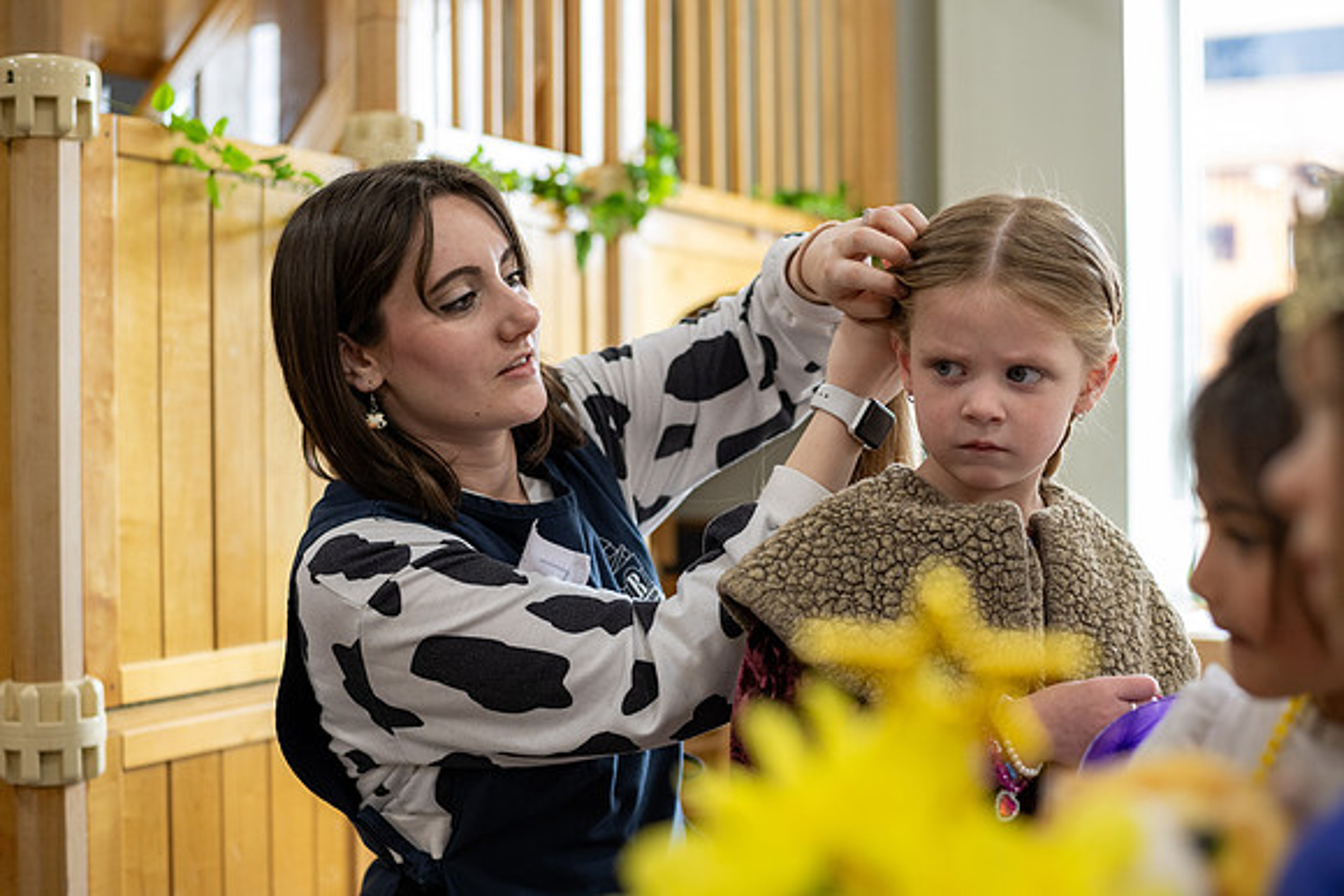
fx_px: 1867
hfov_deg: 39.6
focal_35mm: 50
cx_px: 672
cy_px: 448
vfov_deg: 27.0
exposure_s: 1/320
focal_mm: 50
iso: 1250
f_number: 2.8
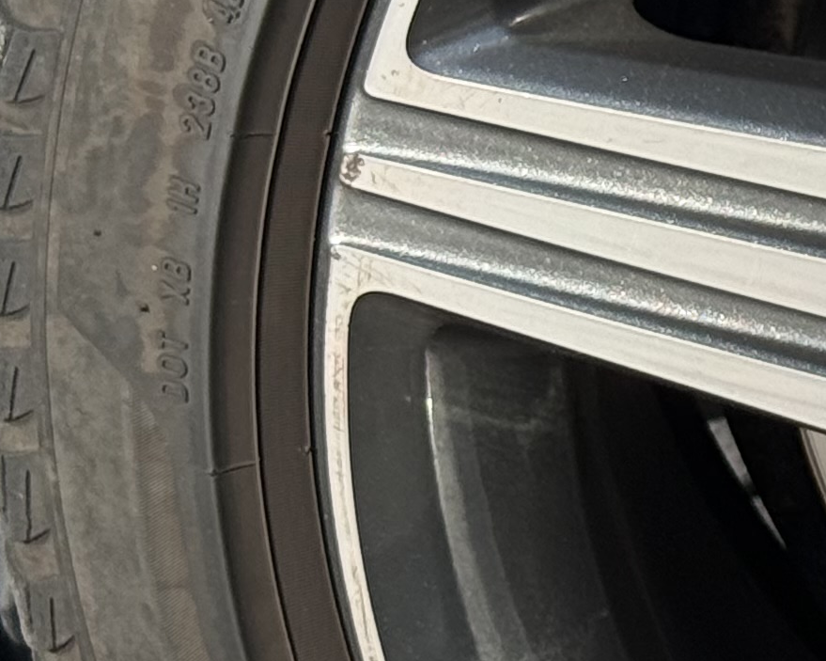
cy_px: 258
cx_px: 1729
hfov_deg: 8.5
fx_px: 5255
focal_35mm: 215
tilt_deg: -14.7
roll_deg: -1.7
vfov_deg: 7.2
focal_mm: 6.76
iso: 80
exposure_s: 1/2762
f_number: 1.78
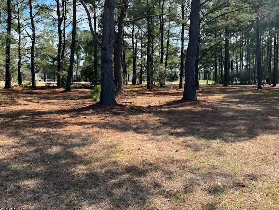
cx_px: 142
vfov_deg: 44.1
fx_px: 258
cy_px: 93
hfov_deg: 56.8
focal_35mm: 32
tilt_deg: -4.0
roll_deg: -0.6
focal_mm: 5.7
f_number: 1.5
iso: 50
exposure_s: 1/1412
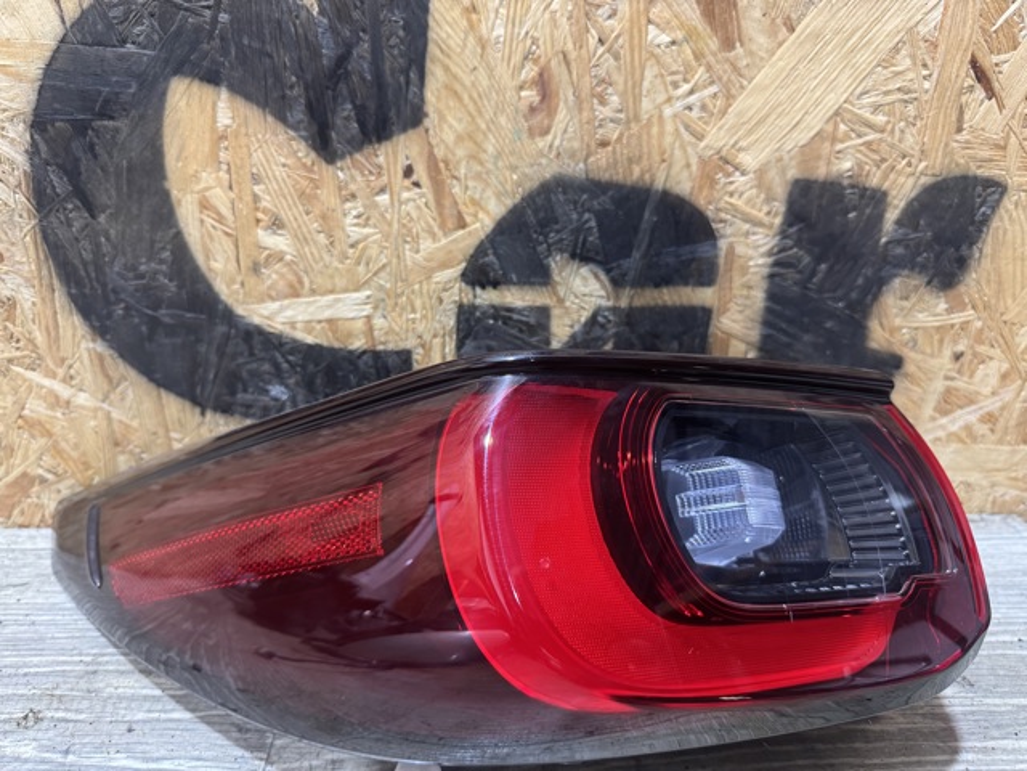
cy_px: 386
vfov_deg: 56.8
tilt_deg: -27.3
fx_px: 712
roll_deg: +0.4
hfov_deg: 71.6
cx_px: 514
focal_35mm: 24
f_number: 1.78
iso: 320
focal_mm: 6.76
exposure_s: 1/50
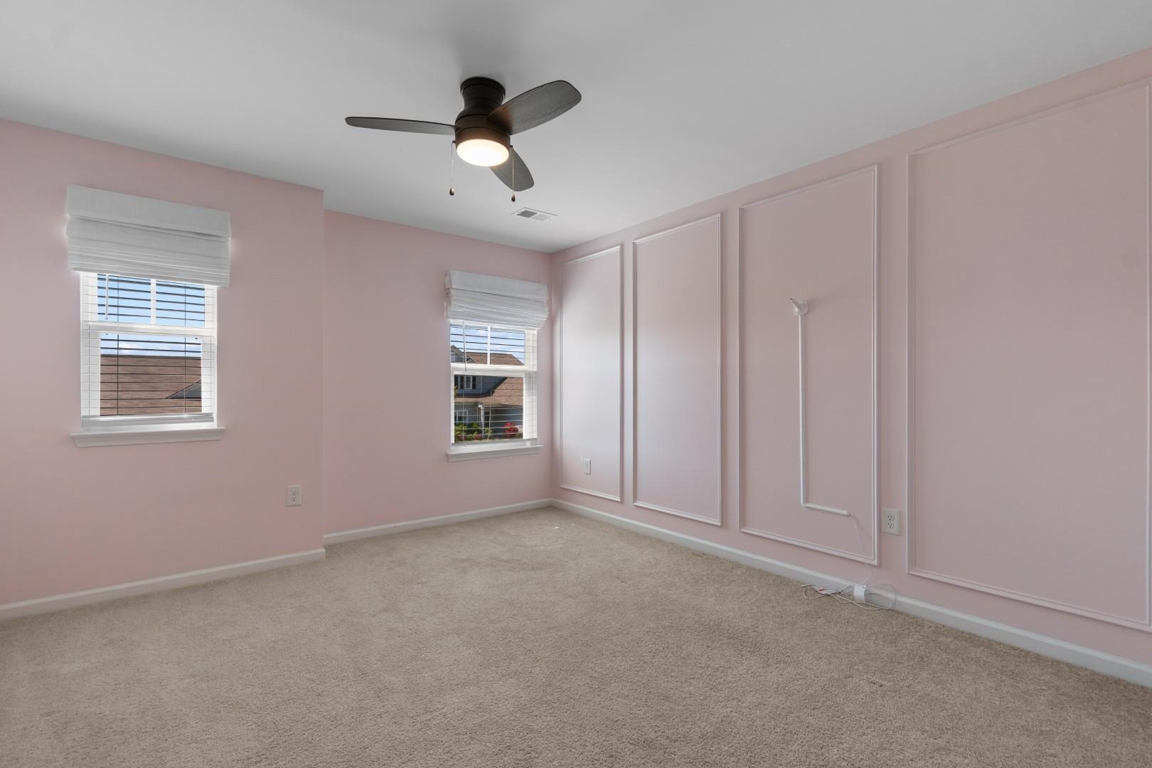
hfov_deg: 100.4
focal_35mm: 15
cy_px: 384
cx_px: 576
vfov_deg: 77.3
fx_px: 480
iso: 100
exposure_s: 1/60
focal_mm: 10
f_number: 4.5
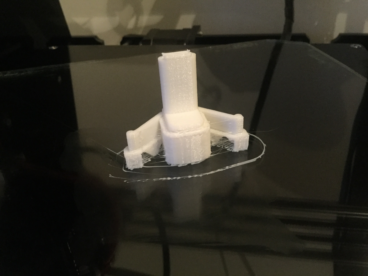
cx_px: 184
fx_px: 330
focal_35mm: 31
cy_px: 138
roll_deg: +3.4
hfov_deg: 58.4
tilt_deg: -33.0
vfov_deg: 45.4
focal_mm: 3.3
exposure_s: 1/15
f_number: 2.4
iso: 400
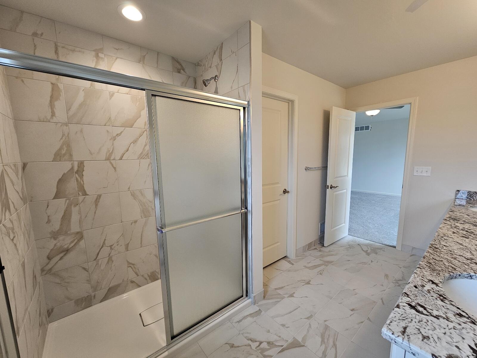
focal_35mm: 13
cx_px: 238
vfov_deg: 89.9
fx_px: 179
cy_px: 179
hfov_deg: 106.2
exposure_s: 1/60.2
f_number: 2.2
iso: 80
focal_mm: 2.2
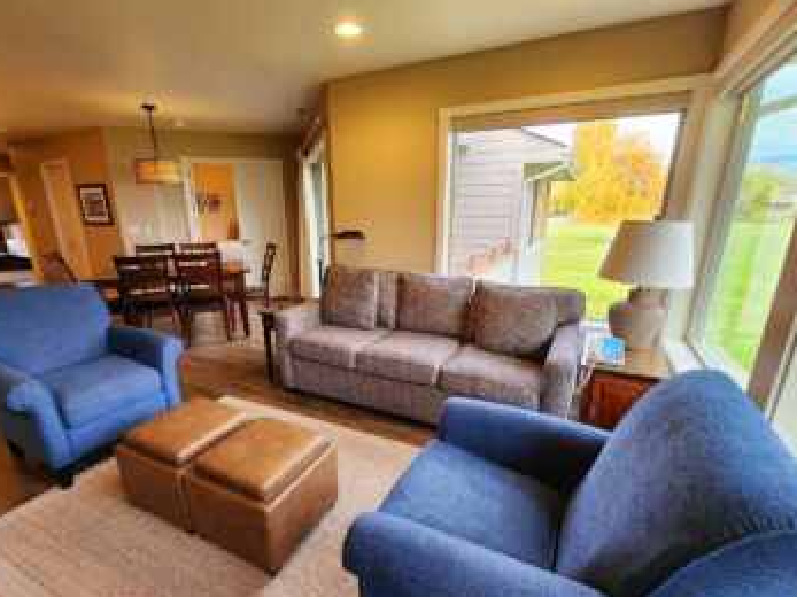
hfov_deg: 98.2
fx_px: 345
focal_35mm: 15
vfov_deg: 81.5
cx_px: 393
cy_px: 324
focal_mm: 2.2
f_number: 2.2
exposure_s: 1/60.2
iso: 100
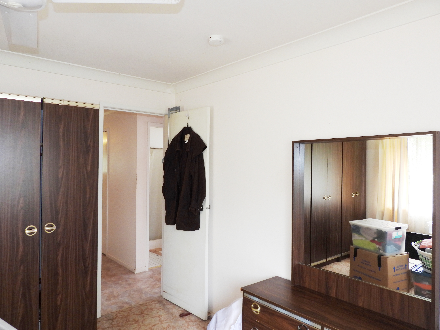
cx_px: 220
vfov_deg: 56.8
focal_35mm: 24
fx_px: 305
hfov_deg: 71.6
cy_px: 165
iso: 200
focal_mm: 4.3
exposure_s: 1/30
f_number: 2.8
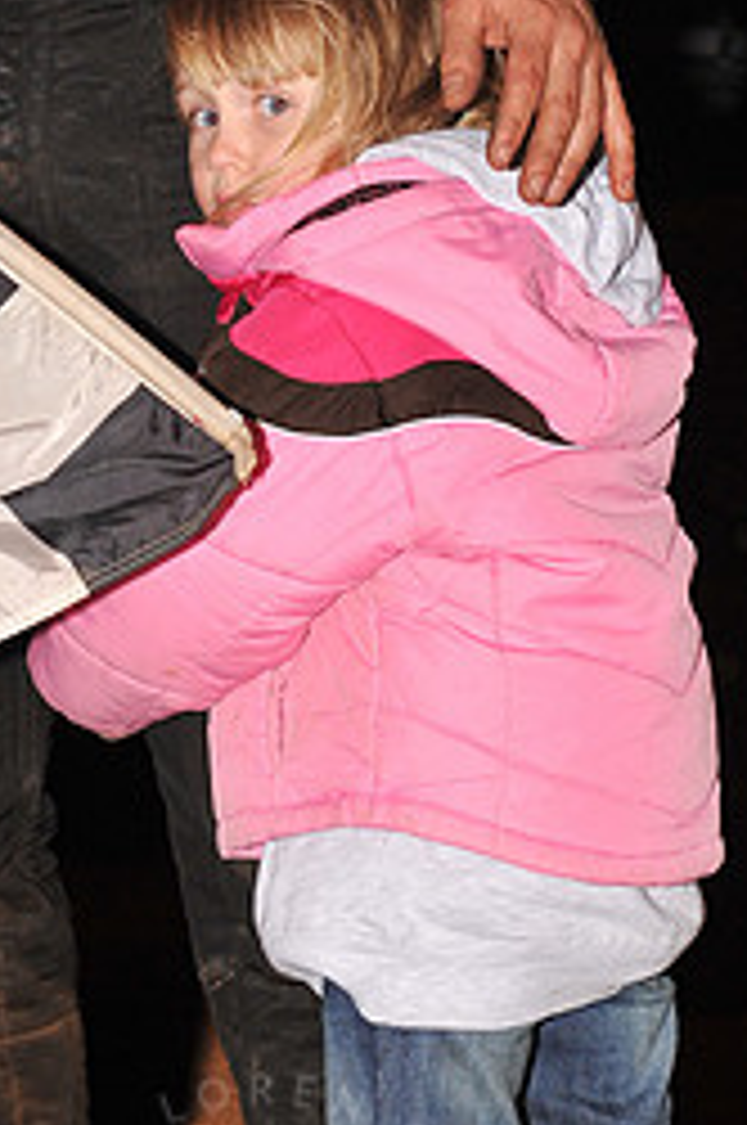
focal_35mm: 243
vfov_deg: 8.5
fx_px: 7584
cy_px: 778
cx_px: 263
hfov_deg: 5.6
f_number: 6.3
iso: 640
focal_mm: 135
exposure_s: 1/320
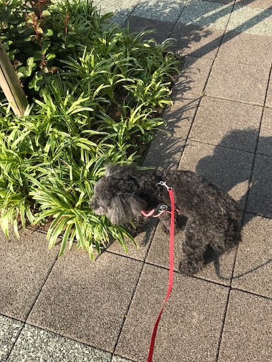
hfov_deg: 44.1
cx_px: 155
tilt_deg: -55.0
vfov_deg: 56.8
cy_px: 180
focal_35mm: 32
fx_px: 335
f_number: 1.8
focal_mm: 3.99
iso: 20
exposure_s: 1/541
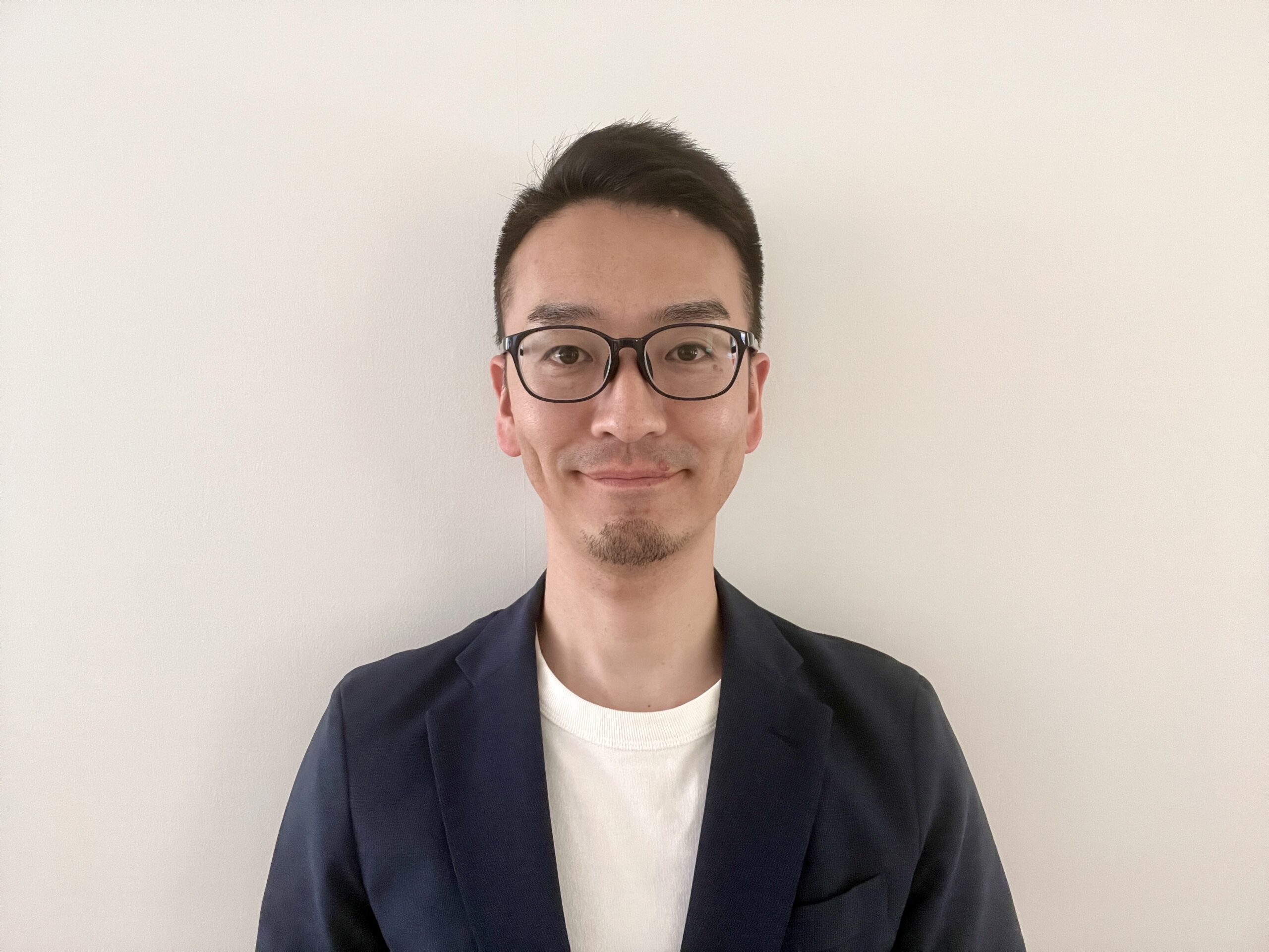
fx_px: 843
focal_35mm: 23
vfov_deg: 58.9
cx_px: 634
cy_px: 476
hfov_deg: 73.9
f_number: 2.2
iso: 400
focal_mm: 2.71
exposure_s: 1/46
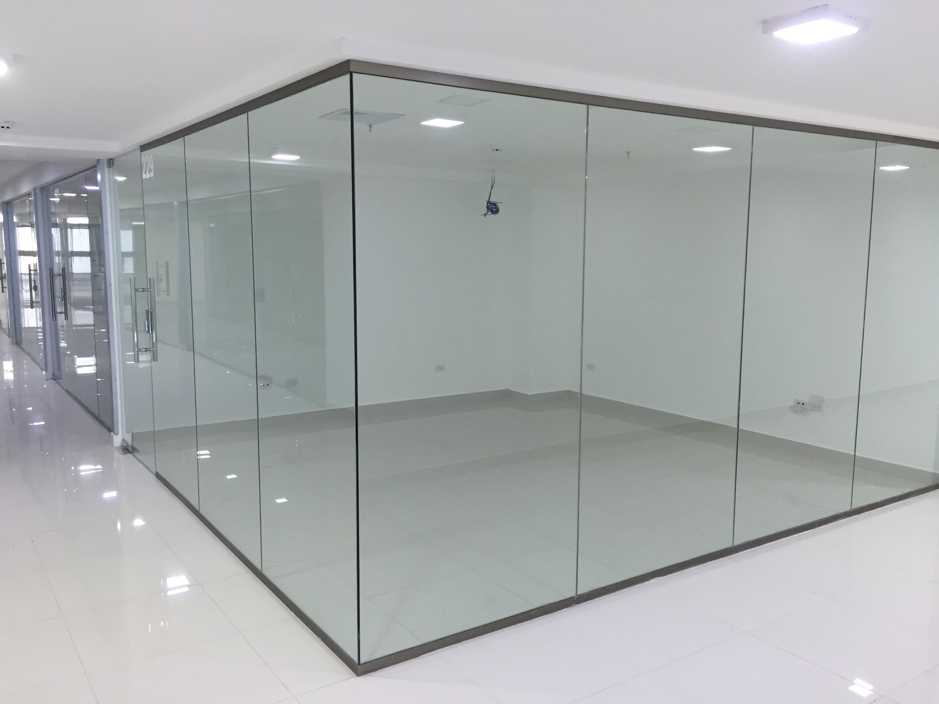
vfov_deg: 48.2
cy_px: 352
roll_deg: -1.7
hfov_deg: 61.7
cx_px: 470
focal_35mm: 29
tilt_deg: -7.7
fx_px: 787
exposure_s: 1/30
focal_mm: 4.15
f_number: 2.2
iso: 64
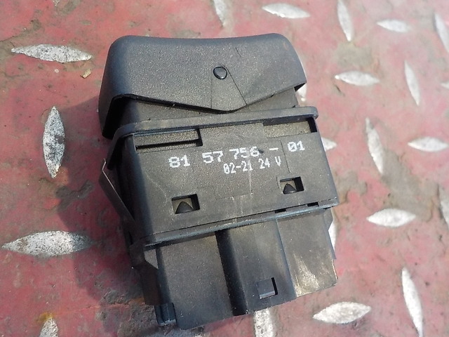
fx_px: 389
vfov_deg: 46.8
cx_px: 224
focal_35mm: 30
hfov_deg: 60.0
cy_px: 168
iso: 800
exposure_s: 1/50
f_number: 3.3
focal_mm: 4.1
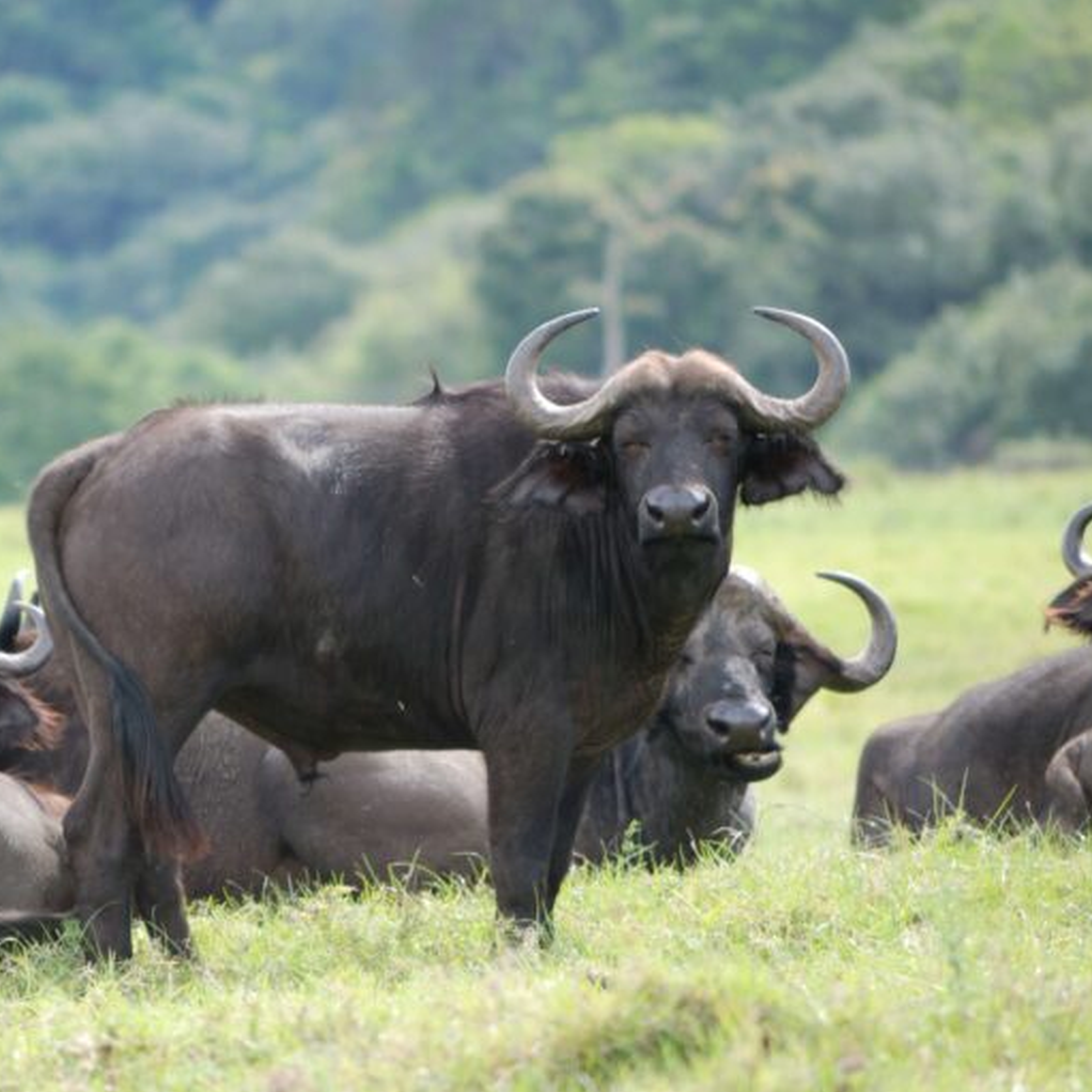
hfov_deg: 3.0
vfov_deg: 3.0
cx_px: 327
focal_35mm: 575
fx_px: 20522
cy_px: 547
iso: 200
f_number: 5.6
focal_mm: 300
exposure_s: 1/125
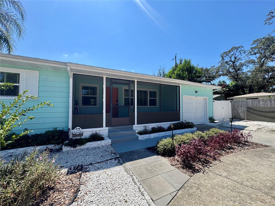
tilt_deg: +0.9
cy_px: 103
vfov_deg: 85.7
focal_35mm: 14
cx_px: 138
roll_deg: -0.1
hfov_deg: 102.1
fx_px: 111
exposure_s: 1/889
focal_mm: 2.22
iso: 40
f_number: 2.2
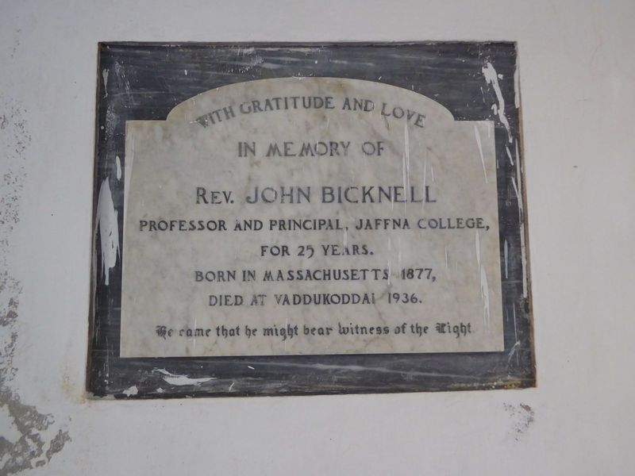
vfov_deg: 44.2
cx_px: 318
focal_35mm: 32
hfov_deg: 56.8
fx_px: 587
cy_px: 238
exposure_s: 1/40
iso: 400
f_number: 3.5
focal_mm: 5.4
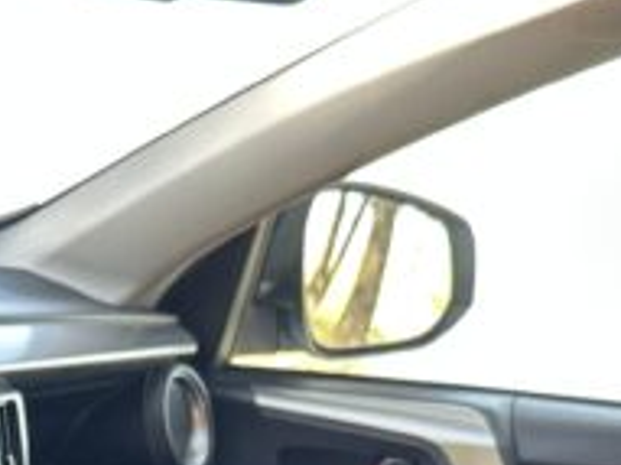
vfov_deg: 13.1
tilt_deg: -19.0
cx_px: -146
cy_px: 880
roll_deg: -3.1
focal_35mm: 100
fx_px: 1793
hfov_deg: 18.5
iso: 160
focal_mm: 6.86
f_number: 1.78
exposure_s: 1/121
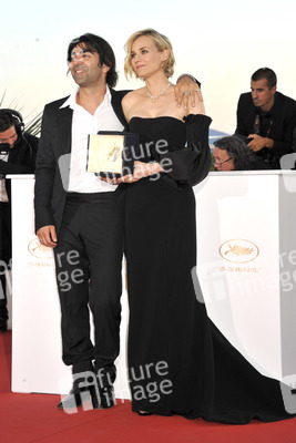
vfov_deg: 20.4
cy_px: 222
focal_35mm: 100
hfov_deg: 13.7
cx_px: 148
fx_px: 1232
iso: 1600
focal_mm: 100
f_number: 8
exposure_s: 1/250
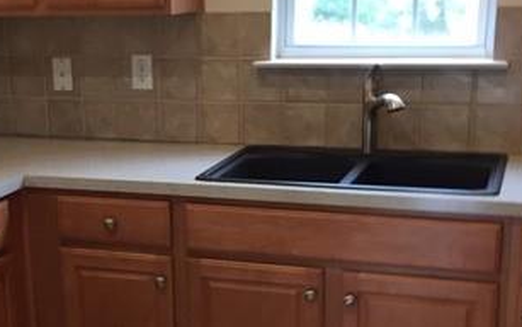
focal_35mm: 64
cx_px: 167
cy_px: 227
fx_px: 911
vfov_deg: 20.2
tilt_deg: -14.3
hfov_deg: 31.7
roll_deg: +0.0
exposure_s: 1/30
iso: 64
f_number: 2.2
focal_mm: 4.15
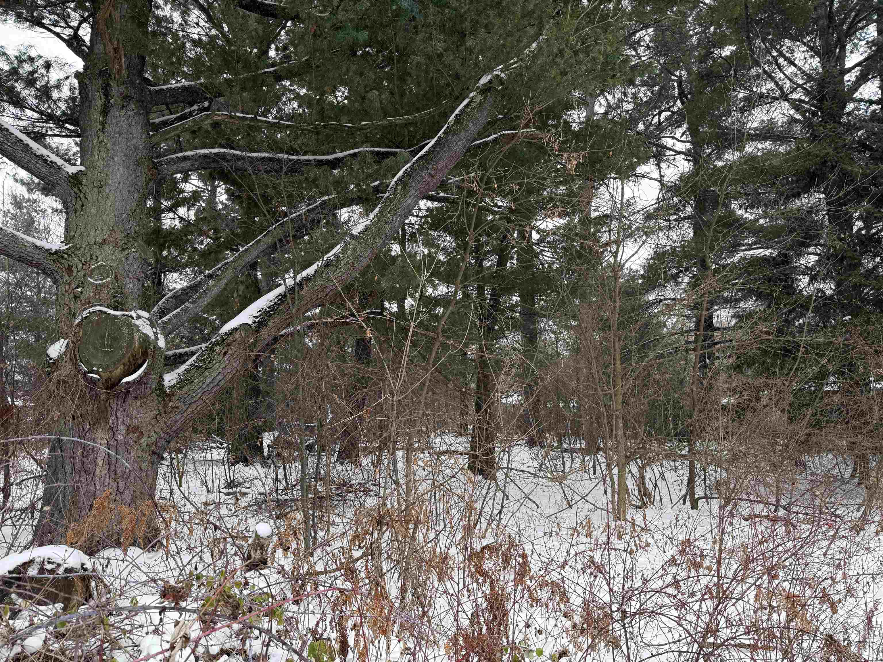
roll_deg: +1.3
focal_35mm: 24
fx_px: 612
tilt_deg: +9.8
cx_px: 442
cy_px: 331
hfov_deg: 71.6
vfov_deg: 56.8
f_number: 1.78
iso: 100
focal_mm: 6.76
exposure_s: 1/796
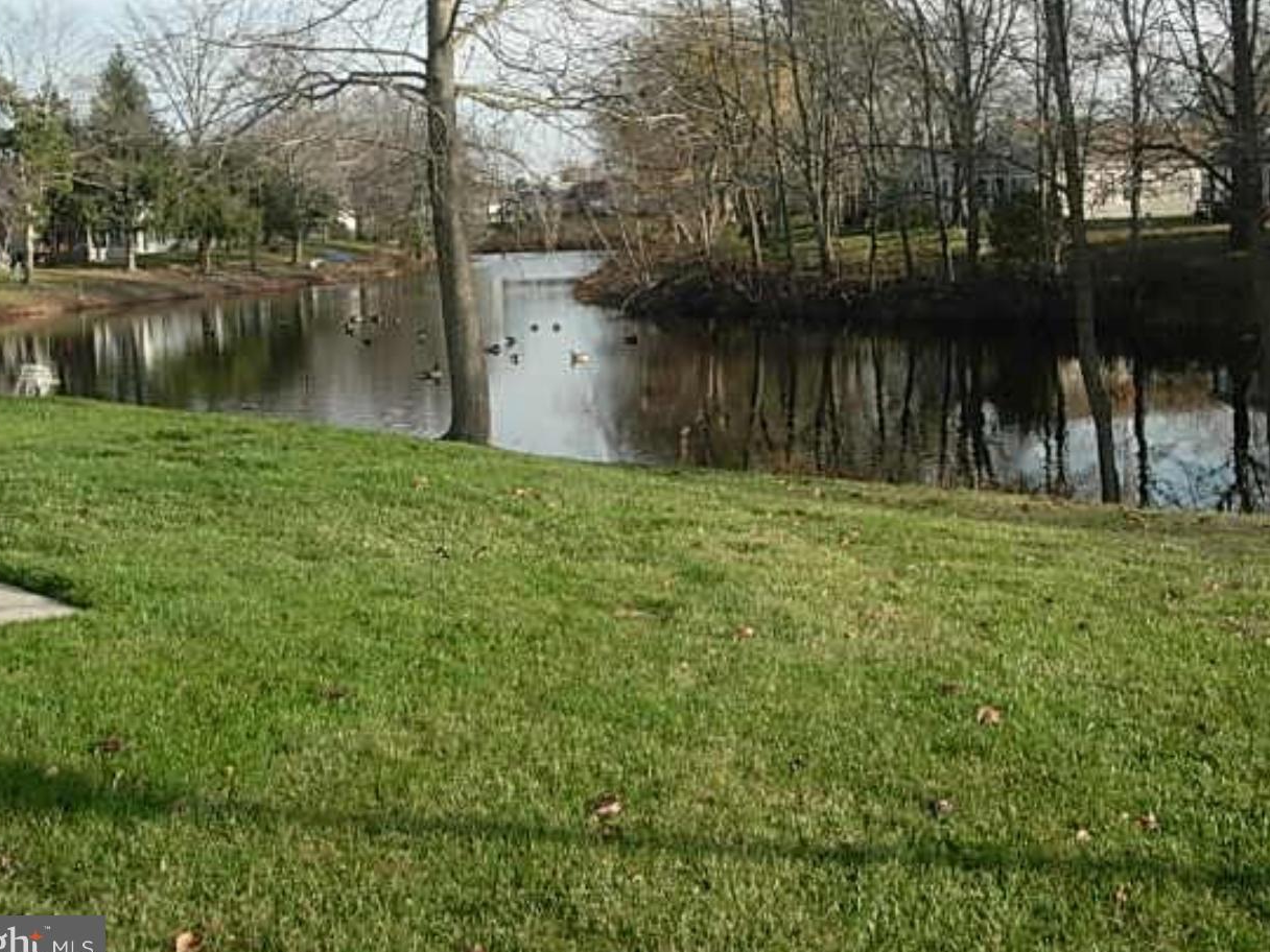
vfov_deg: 32.1
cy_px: 412
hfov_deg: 42.1
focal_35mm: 45
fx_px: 1651
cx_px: 675
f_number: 4.8
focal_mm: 7.8
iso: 79
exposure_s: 1/304
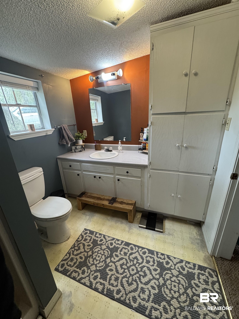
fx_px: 129
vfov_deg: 102.1
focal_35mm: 14
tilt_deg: -20.0
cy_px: 160
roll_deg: +3.8
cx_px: 120
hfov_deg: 85.7
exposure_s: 1/60
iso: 250
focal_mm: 2.22
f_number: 2.2
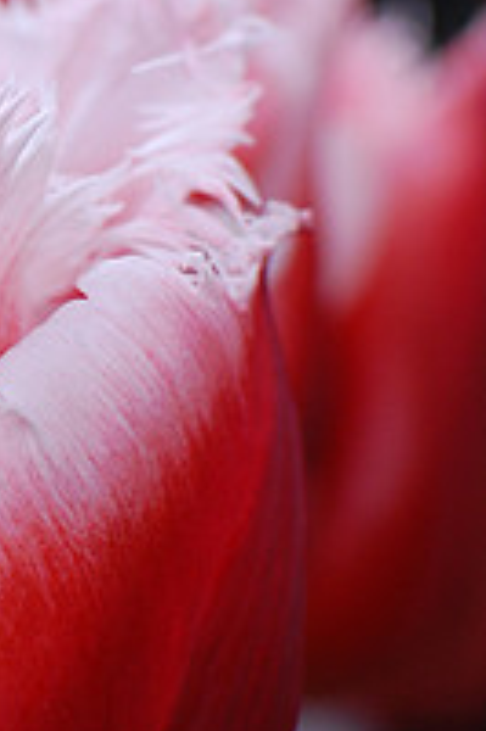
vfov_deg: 13.4
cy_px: 205
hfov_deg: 8.8
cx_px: -216
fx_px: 3092
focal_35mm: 152
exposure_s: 1/200
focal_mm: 35
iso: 400
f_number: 4.5
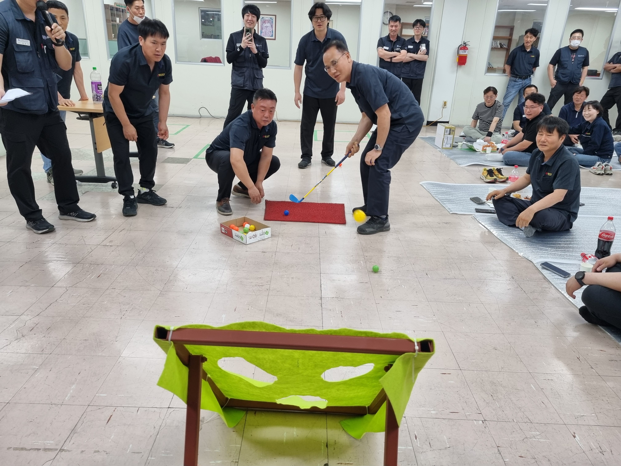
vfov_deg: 53.1
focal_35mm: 26
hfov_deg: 67.3
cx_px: 310
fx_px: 466
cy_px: 233
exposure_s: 1/120
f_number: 1.8
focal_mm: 5.4
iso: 200
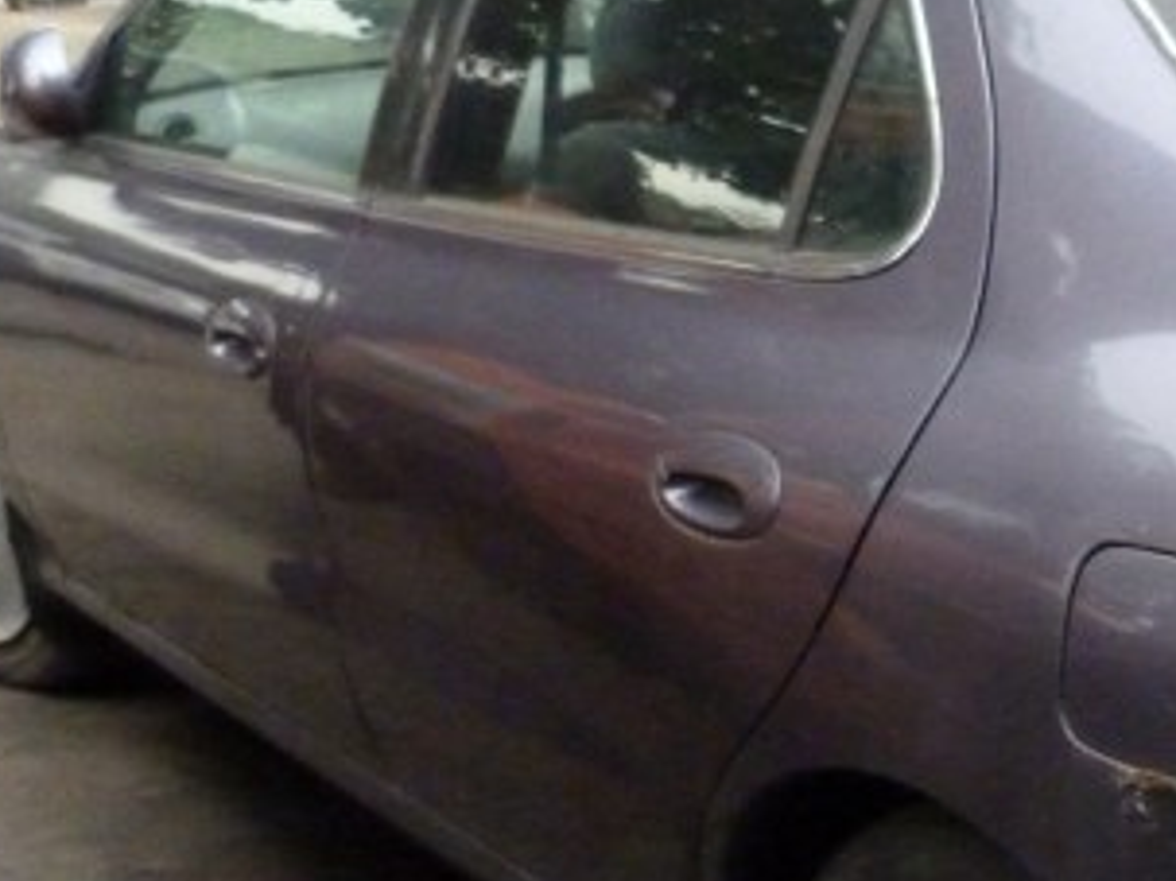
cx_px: 1370
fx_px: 2241
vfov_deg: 22.1
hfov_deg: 26.5
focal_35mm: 66
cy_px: 652
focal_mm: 4.5
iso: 800
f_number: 2.8
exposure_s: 1/50
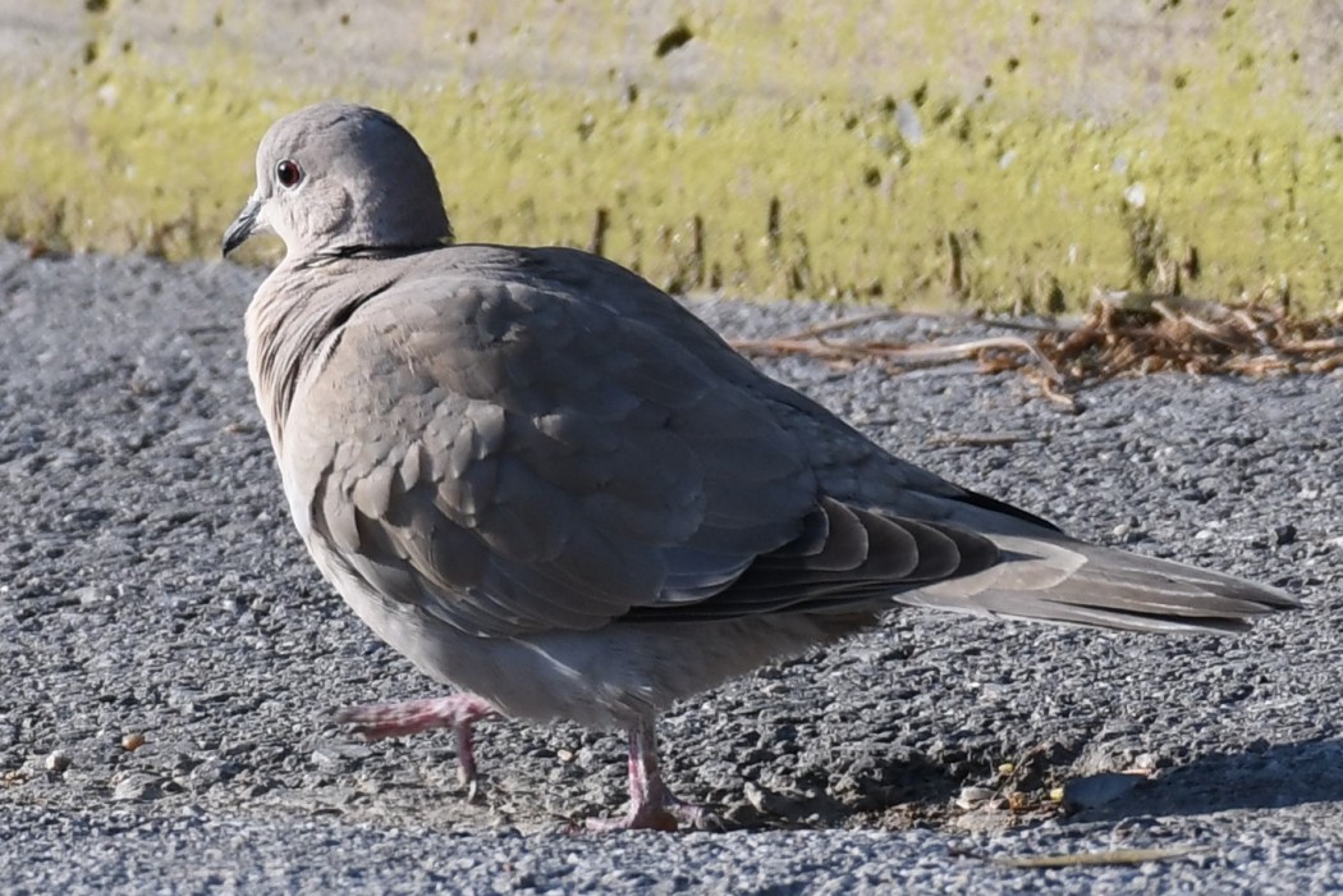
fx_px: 25739
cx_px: 672
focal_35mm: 690
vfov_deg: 2.0
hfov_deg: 3.0
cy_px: 448
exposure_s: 1/800
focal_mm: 460
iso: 320
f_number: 6.3
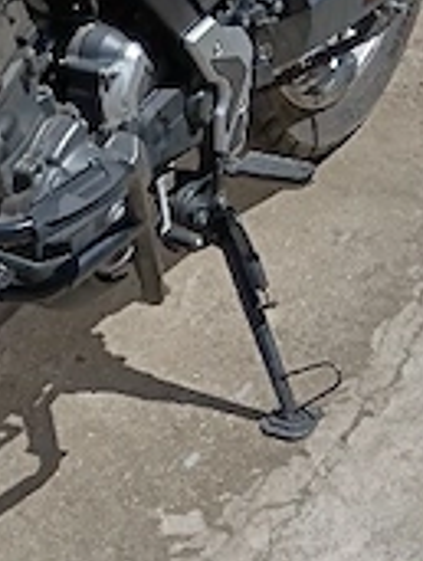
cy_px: 118
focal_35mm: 126
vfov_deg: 15.5
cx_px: -72
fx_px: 2045
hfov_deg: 11.6
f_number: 1.9
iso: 102
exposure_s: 1/1667
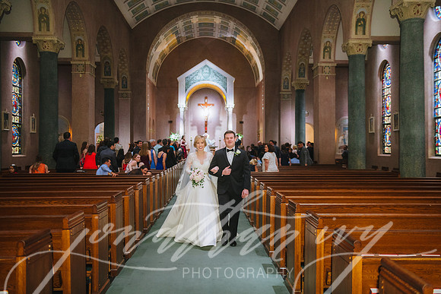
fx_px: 490
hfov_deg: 48.4
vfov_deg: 33.4
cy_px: 147
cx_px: 220
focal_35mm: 40
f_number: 2.8
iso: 1250
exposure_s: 1/200
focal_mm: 40
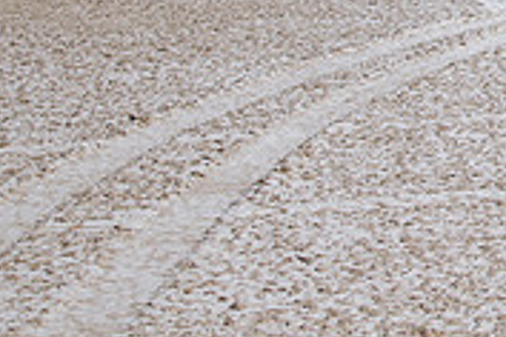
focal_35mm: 153
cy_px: -69
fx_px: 2150
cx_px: 846
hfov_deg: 12.5
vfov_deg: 8.9
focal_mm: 44
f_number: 6.3
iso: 160
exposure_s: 1/1250
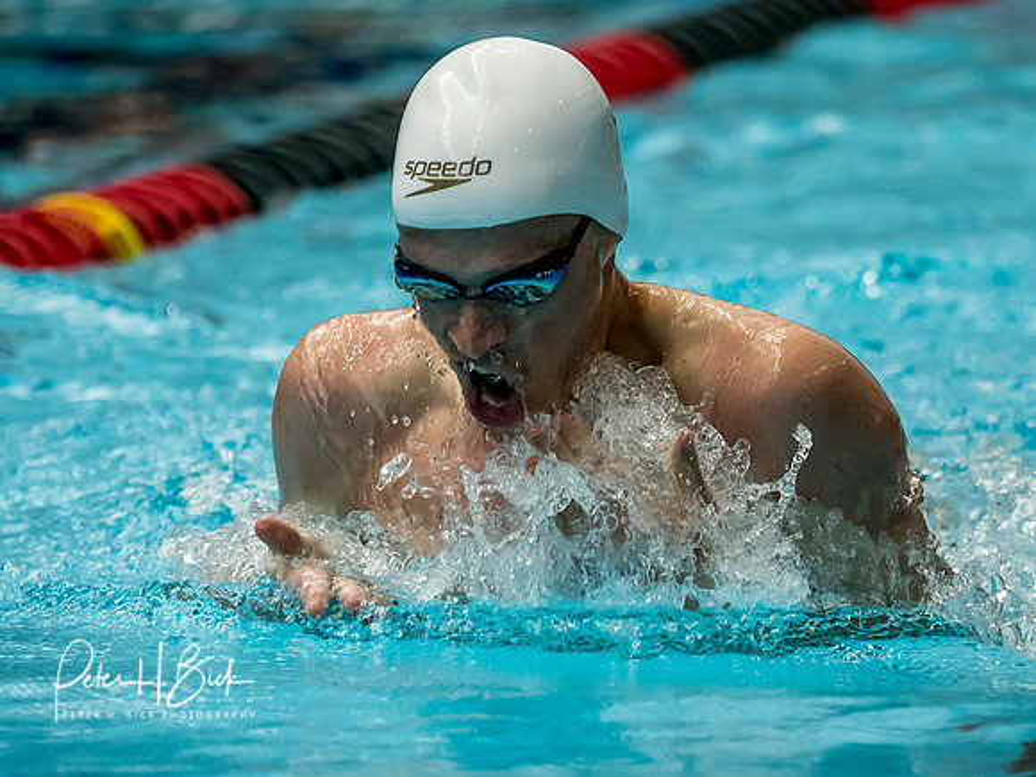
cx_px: 534
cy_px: 470
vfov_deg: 3.0
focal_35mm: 503
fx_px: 15039
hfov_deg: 3.9
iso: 1600
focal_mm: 150
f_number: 2.8
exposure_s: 1/1000
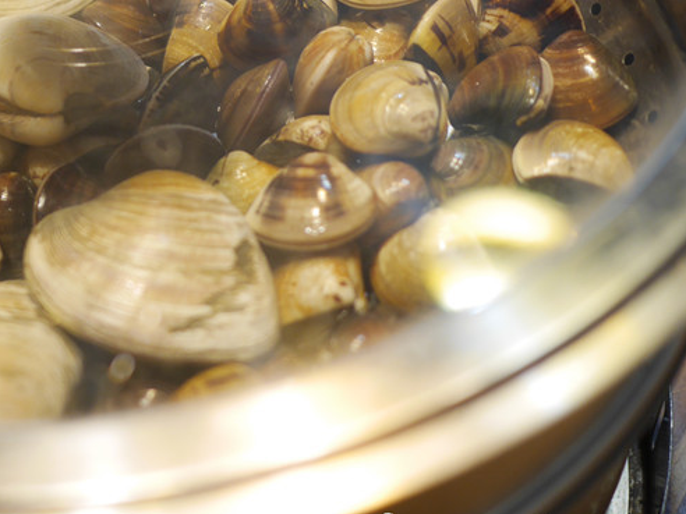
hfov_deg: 30.8
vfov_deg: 23.6
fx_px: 1209
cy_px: 88
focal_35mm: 61
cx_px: 125
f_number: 1.7
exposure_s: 1/60
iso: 320
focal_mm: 15
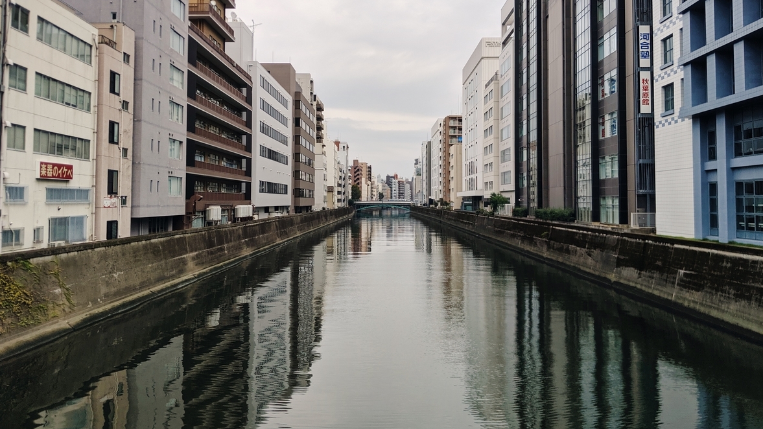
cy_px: 168
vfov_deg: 38.8
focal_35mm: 30
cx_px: 378
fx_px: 607
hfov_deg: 64.3
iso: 68
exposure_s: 1/1466
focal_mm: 4.44
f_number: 1.8
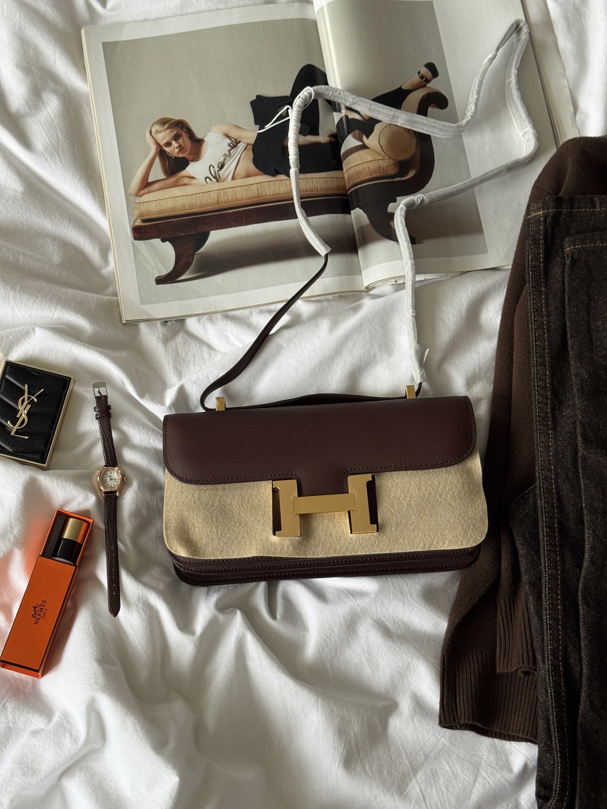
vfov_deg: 39.7
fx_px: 1122
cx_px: 304
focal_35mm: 48
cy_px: 404
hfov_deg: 30.3
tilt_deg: -72.5
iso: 200
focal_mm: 6.76
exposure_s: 1/60
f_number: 1.78
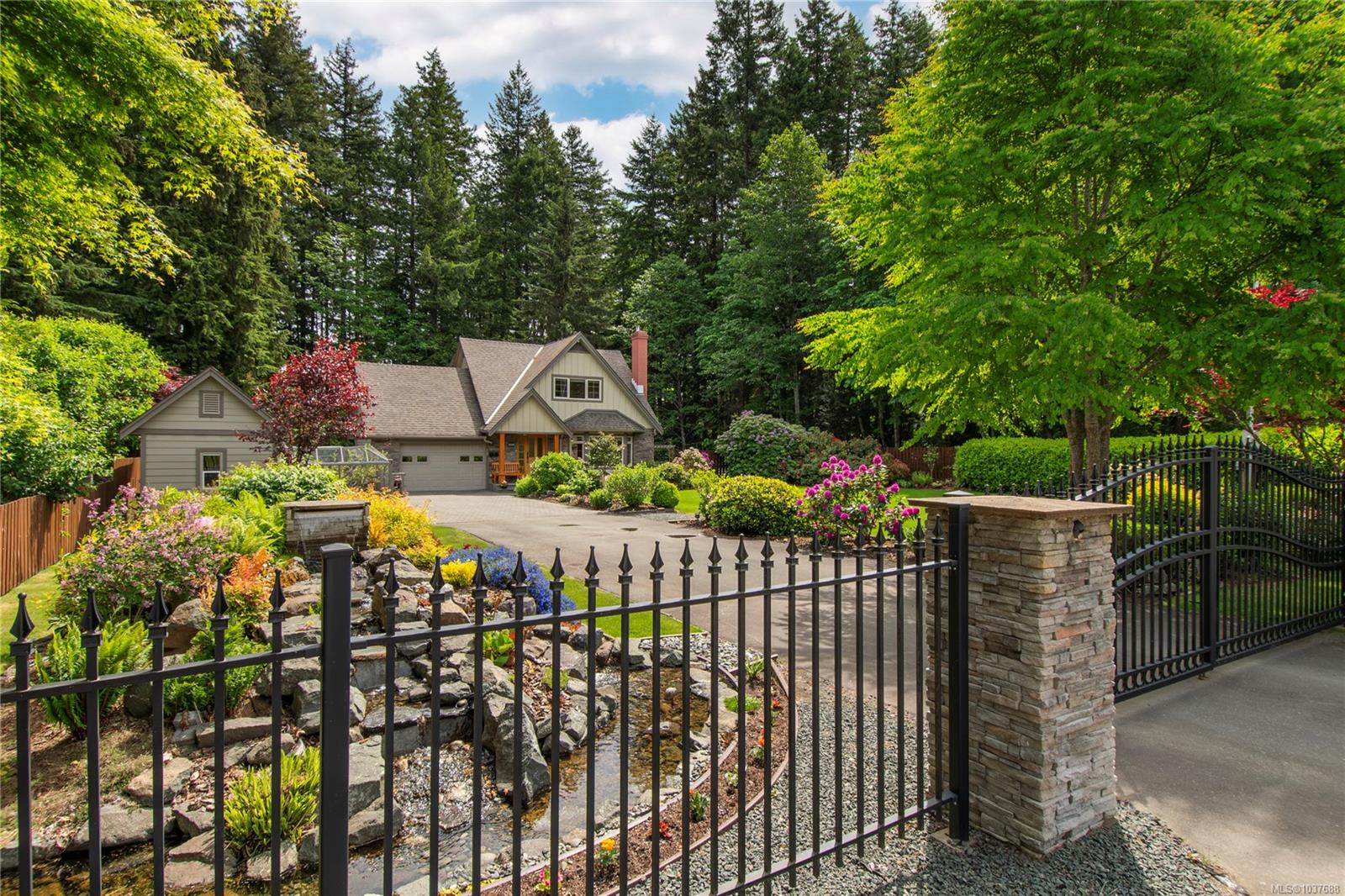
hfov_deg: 90.0
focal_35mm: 18
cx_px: 672
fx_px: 672
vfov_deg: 67.4
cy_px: 448
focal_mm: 12
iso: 200
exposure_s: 1/640
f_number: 8
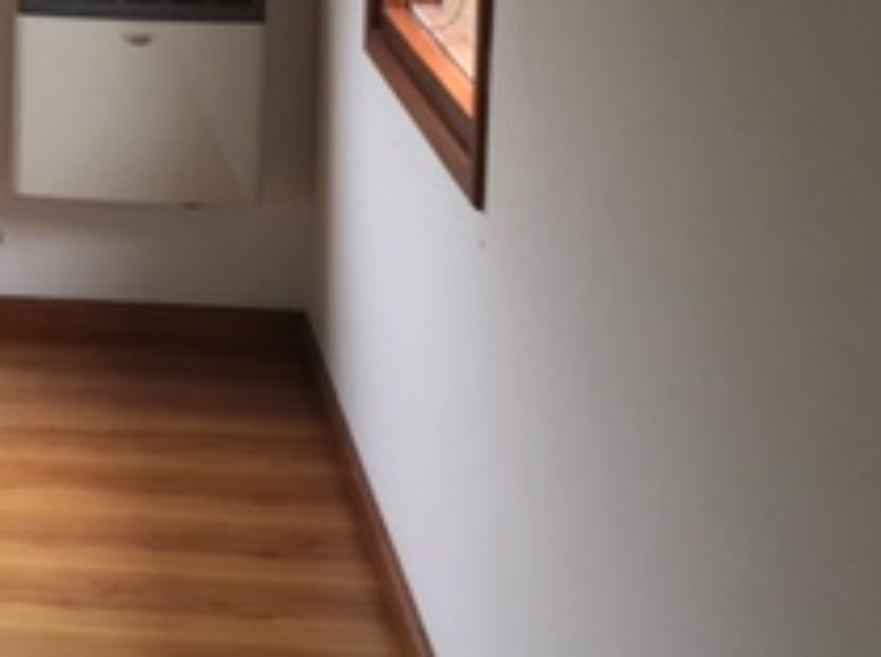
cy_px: -143
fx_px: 2261
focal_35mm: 89
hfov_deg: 20.4
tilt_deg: -7.3
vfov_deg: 15.9
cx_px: -219
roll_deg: -1.1
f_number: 2.2
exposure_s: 1/33
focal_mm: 4.15
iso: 50
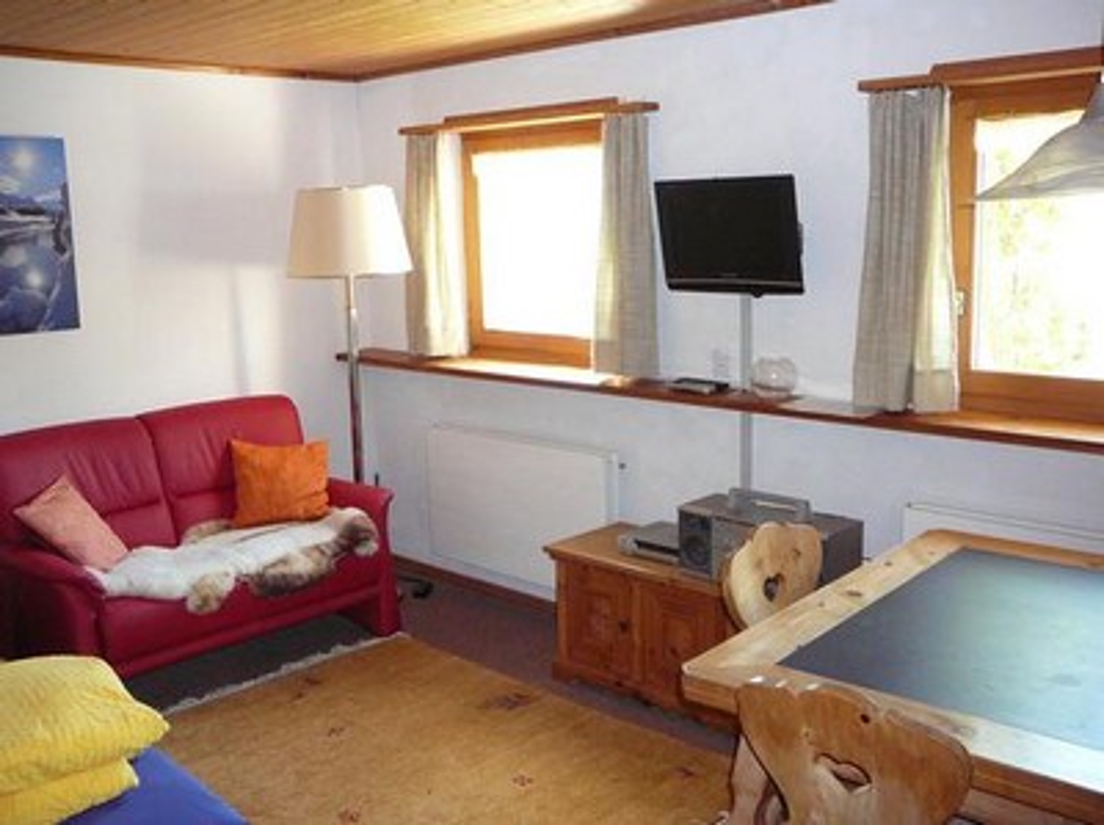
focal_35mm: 35
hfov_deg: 52.7
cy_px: 412
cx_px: 552
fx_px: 1115
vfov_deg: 40.6
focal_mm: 5.2
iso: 250
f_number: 2.8
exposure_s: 1/30
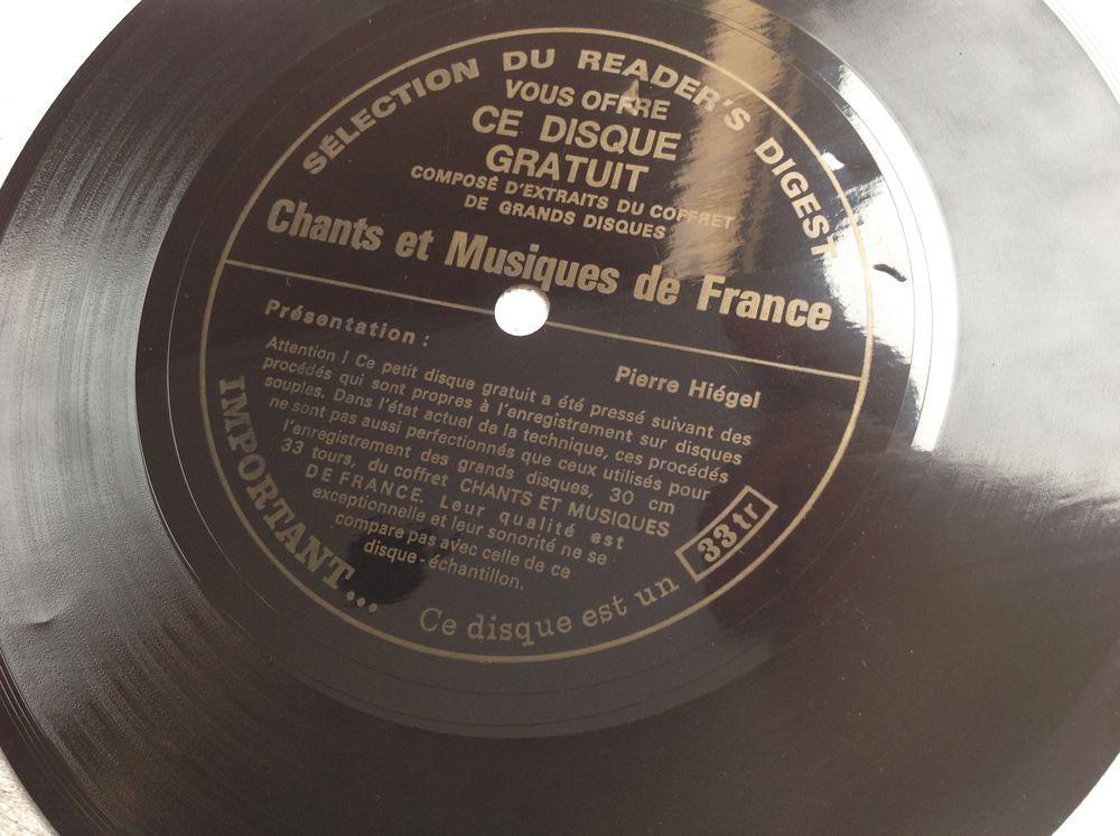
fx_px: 1131
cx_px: 560
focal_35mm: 35
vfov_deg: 40.6
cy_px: 418
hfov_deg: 52.7
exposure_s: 1/40
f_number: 2.4
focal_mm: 4.28
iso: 50
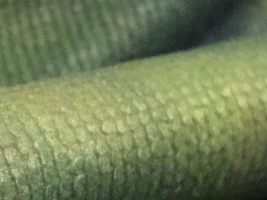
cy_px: 316
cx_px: -67
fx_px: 949
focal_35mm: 123
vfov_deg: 11.5
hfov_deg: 15.4
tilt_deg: -50.1
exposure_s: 1/17
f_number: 2.2
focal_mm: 4.15
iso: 200
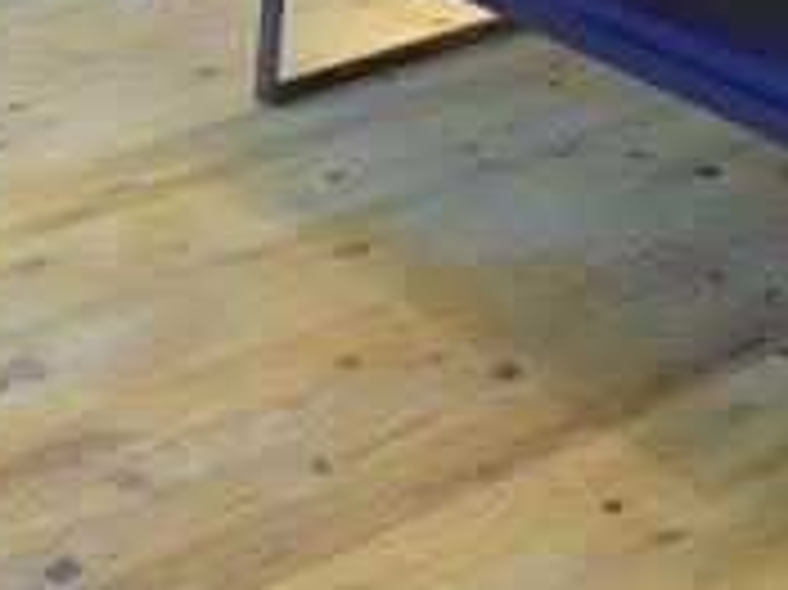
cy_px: -47
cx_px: 97
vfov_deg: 17.8
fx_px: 1820
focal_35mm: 80
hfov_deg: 23.8
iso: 400
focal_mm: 4.3
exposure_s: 1/15
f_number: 3.1
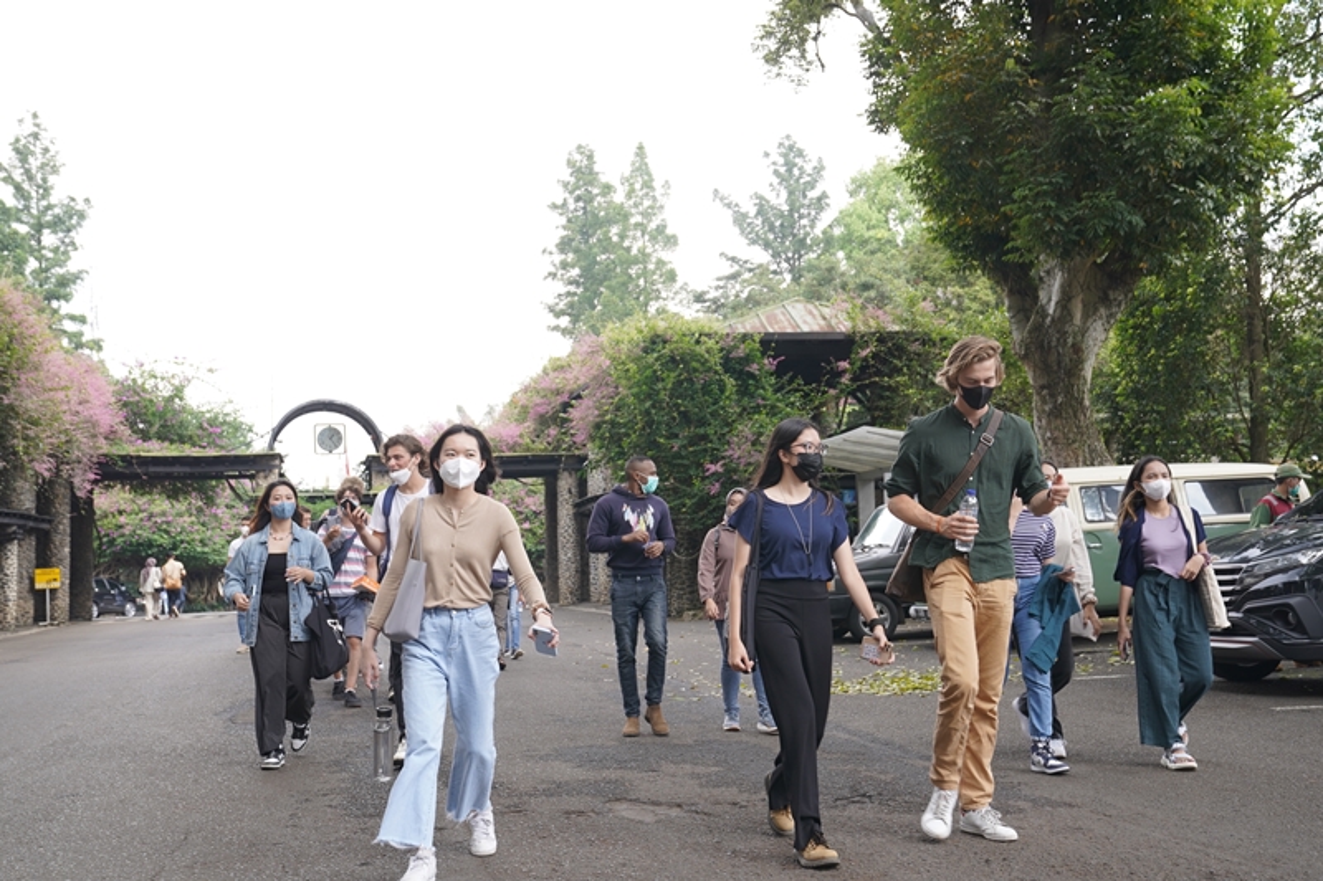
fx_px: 1506
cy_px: 440
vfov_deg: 32.6
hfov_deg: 47.4
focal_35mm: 41
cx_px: 662
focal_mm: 41
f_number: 5
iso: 250
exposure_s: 1/125
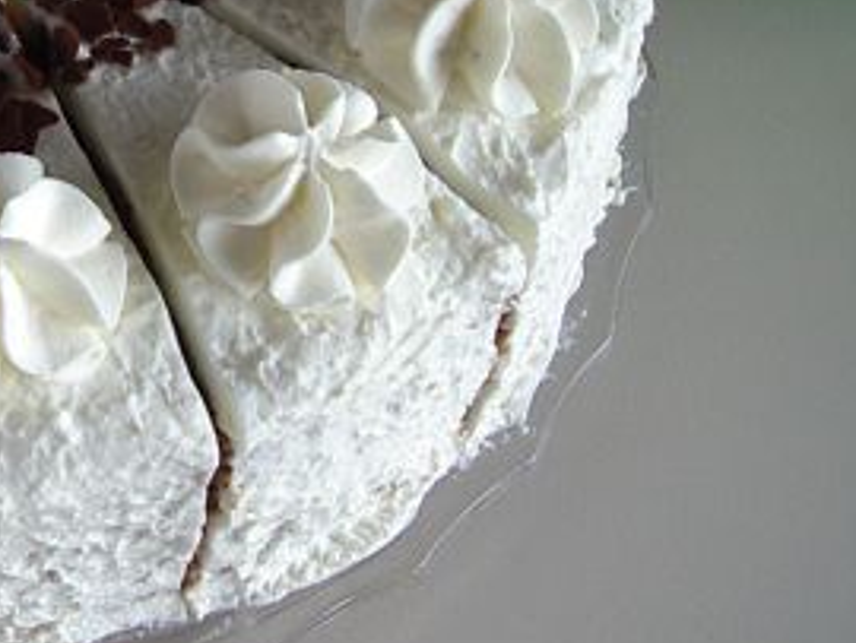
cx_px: -124
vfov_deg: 16.1
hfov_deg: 20.6
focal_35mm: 90
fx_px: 2228
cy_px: -19
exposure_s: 1/40
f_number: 2.6
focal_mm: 5.8
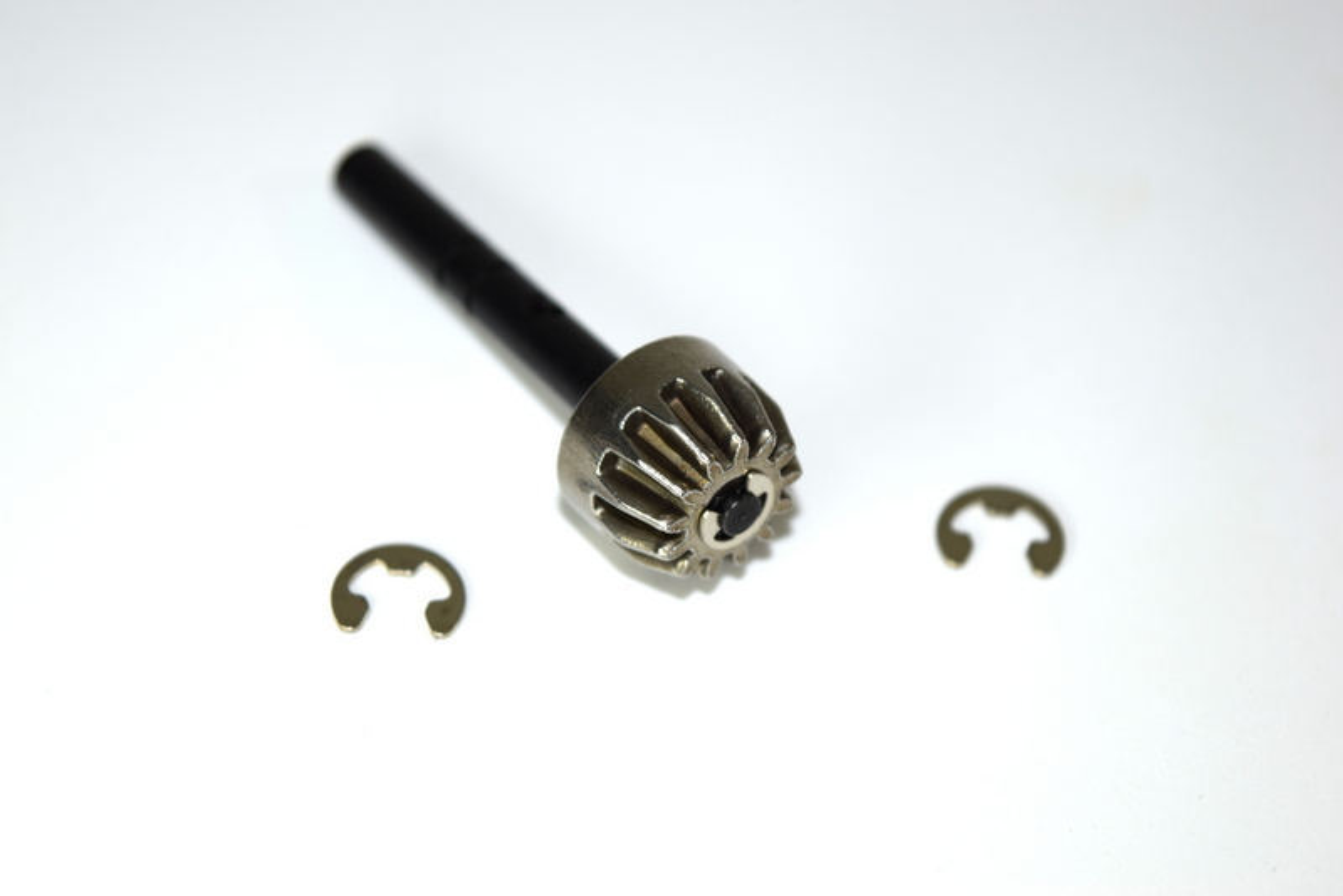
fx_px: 3079
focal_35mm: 82
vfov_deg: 16.6
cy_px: 448
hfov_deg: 24.6
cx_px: 672
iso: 100
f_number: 5.6
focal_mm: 55
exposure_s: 1/125
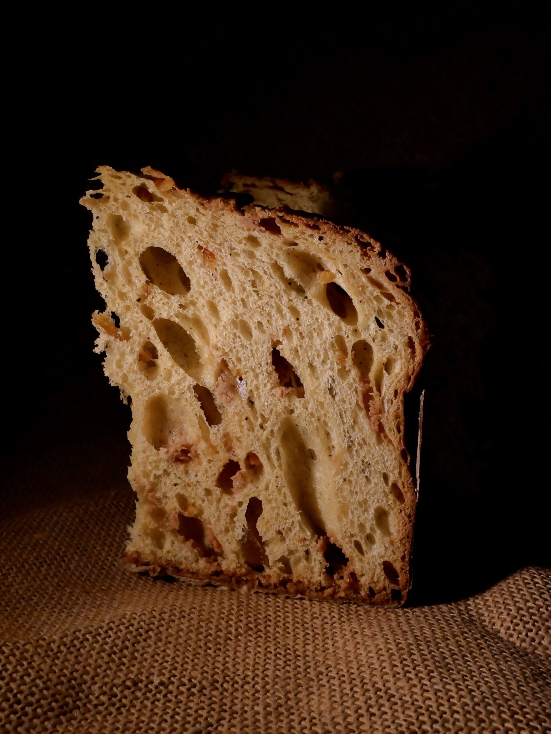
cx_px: 276
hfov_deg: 36.0
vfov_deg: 46.8
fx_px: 848
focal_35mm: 40
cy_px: 367
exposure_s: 1/100
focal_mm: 20
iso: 800
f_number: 11
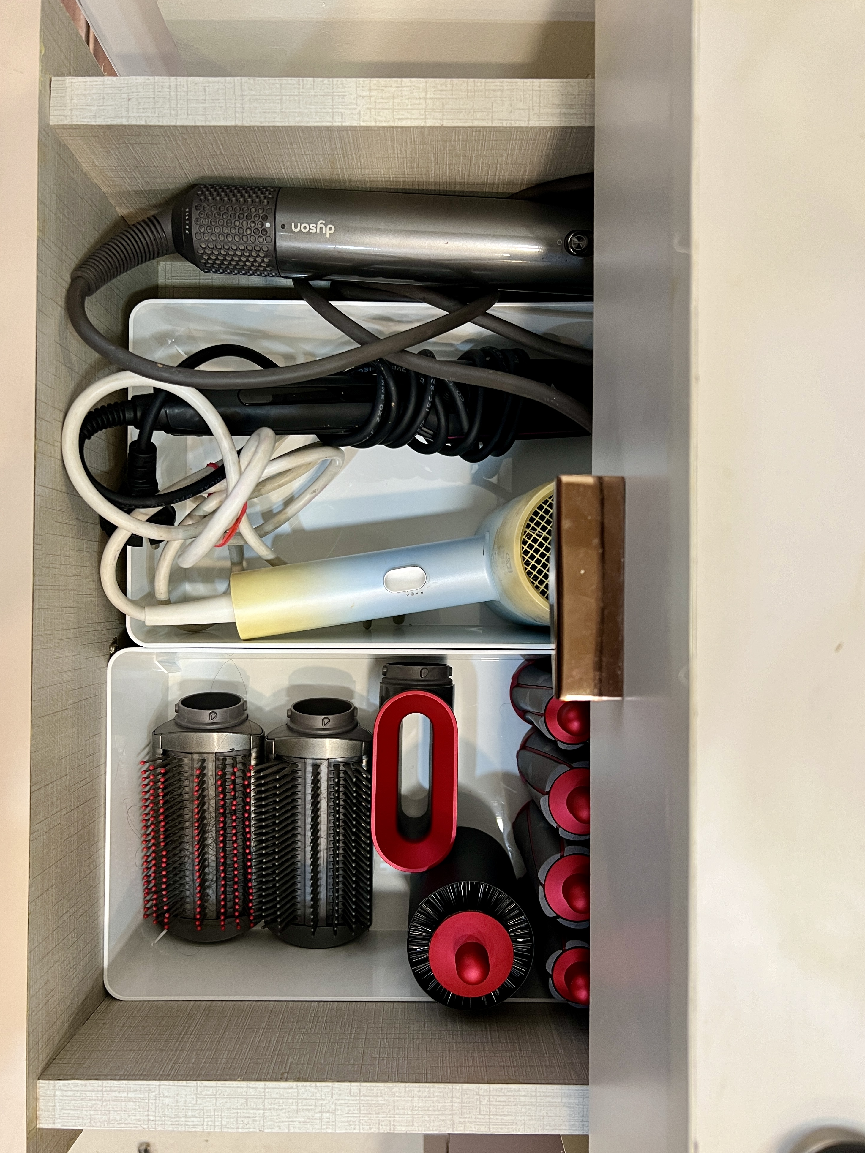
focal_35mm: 27
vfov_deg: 65.3
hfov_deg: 51.3
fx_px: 900
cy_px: 592
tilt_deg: -88.8
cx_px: 423
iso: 125
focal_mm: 5.7
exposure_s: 1/50
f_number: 1.5
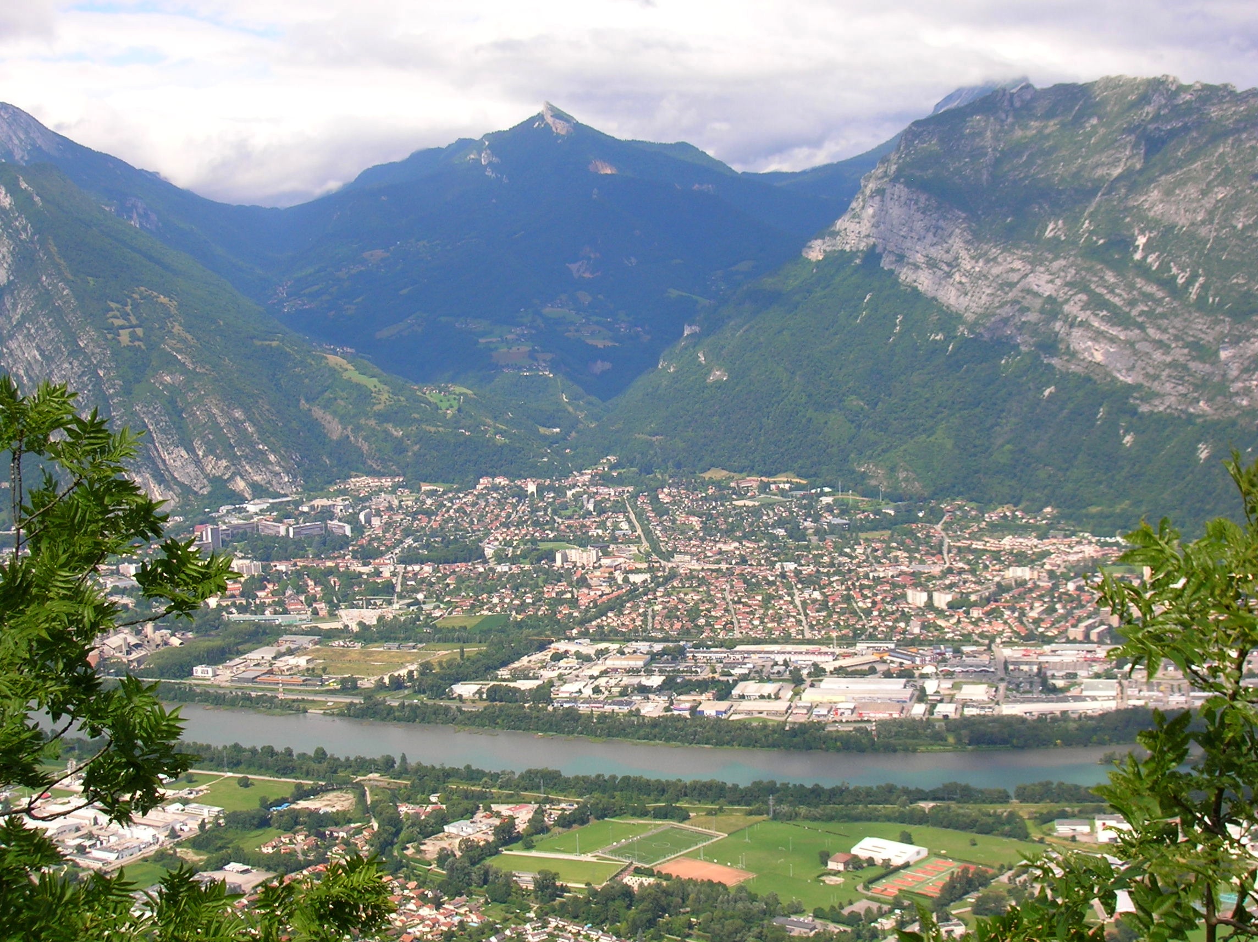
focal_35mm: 50
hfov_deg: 38.2
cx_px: 629
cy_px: 471
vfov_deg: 29.1
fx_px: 1816
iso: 50
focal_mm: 8.4
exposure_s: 1/238
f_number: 5.6
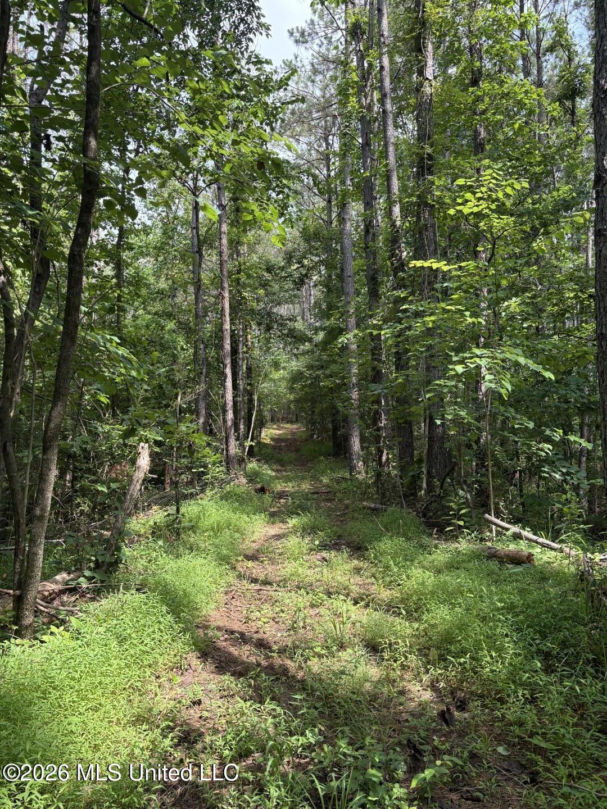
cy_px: 404
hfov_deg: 53.1
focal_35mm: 26
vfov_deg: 67.3
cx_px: 304
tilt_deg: +1.0
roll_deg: +2.7
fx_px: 608
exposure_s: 1/641
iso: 50
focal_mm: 5.96
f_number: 1.6
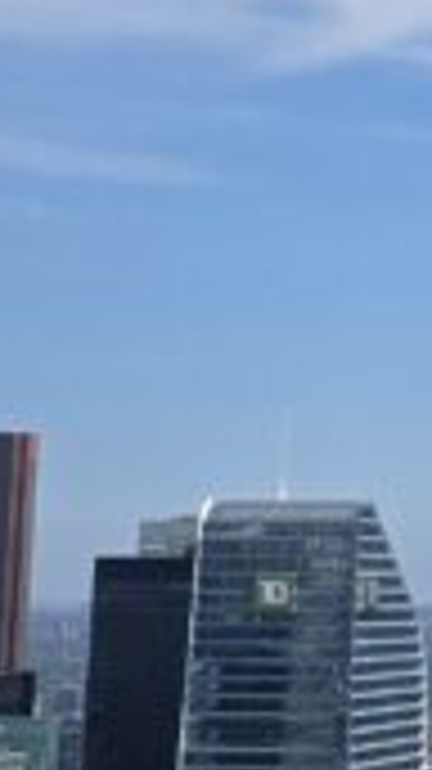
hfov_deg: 7.6
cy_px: 153
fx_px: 3059
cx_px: 1017
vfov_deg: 14.3
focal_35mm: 150
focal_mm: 6.3
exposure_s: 1/10000
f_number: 1.7
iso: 80
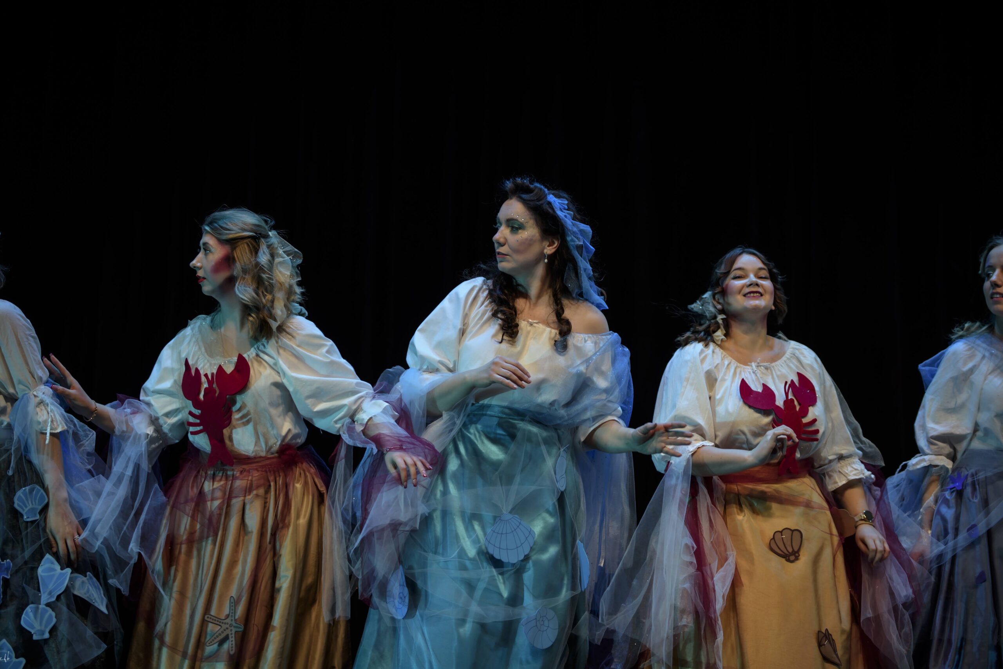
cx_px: 502
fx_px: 2369
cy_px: 334
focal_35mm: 85
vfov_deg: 16.1
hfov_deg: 23.9
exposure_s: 1/320
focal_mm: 85
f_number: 2
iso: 250
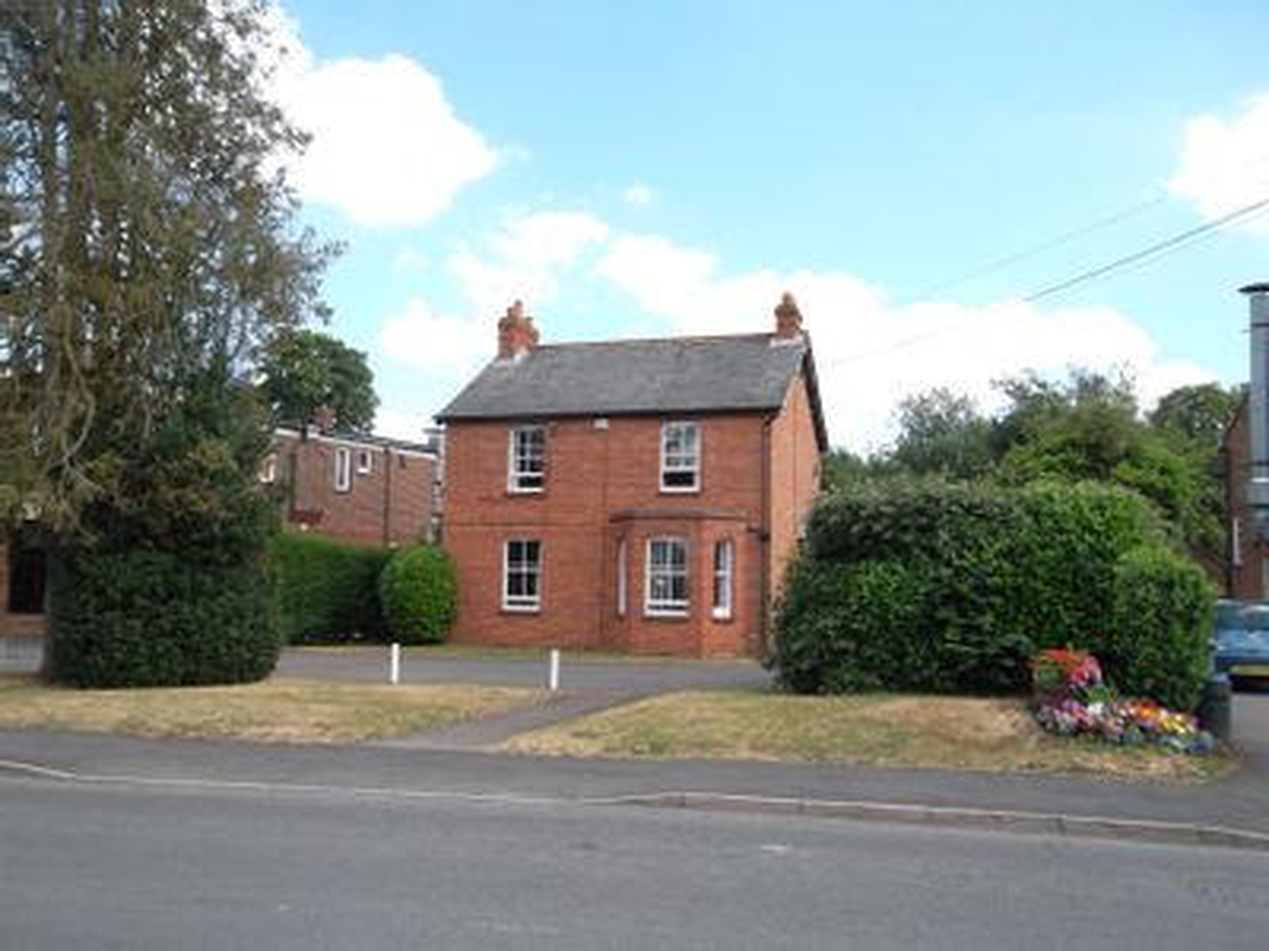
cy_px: 476
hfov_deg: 65.3
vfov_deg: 51.4
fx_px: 990
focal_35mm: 27
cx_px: 634
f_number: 3.5
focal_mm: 4.9
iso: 80
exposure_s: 1/300
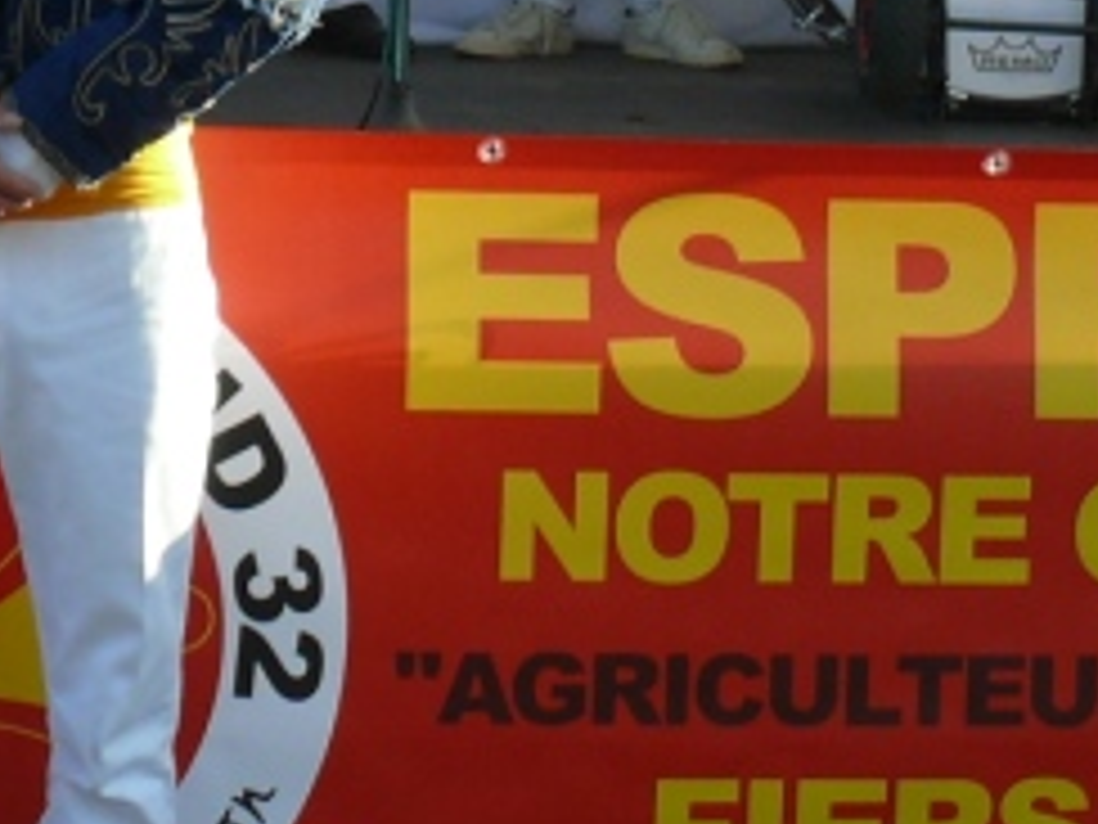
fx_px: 4663
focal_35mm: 147
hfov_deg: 13.4
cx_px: 536
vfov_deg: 10.0
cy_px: 36
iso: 100
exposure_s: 1/200
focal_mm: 7.4
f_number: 4
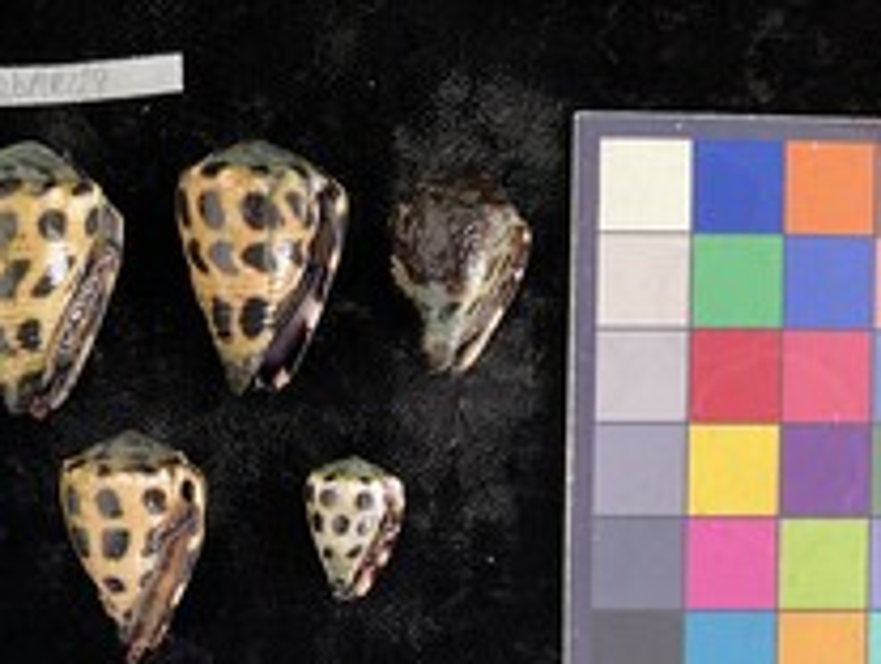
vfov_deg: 28.9
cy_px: 555
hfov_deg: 38.2
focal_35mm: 49
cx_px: 268
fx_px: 1249
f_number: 1.8
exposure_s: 1/60
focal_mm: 3
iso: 50
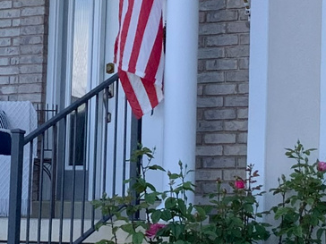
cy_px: 94
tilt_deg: +6.0
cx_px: 44
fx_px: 1535
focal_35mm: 163
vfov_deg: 9.1
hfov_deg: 12.1
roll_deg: -2.8
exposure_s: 1/327
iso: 16
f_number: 1.8
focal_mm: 3
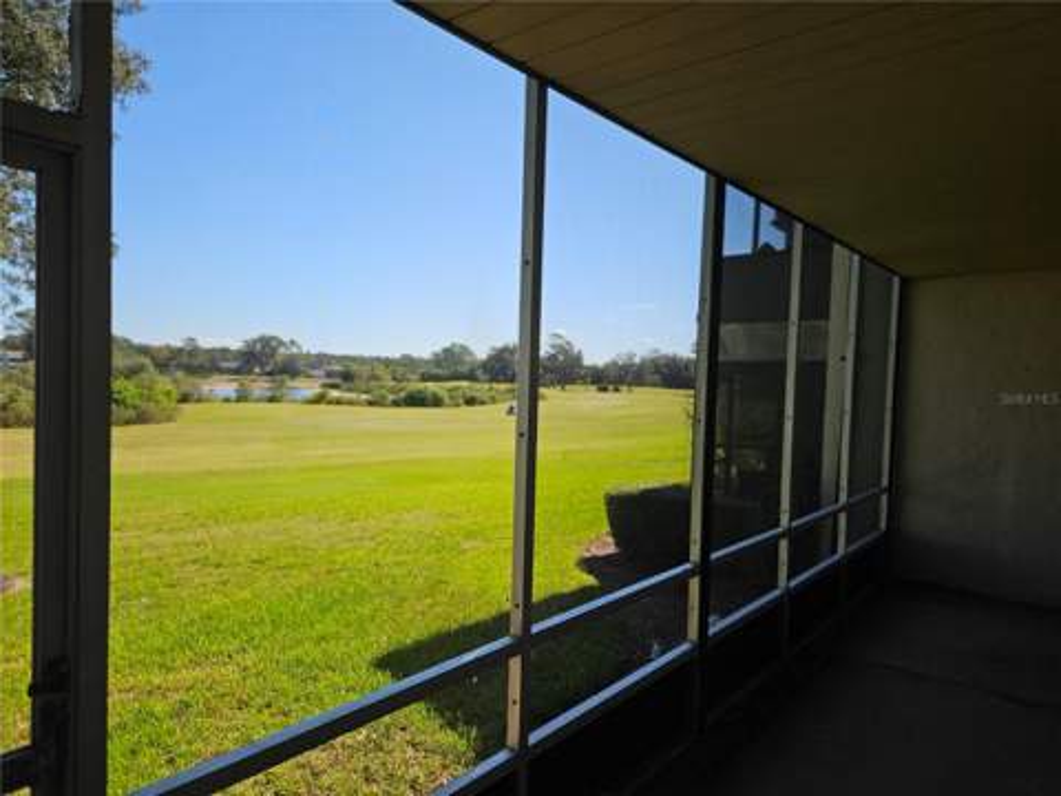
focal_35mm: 23
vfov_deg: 58.9
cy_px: 398
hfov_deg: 73.9
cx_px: 530
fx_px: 705
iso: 50
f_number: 1.8
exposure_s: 1/2000
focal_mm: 5.4
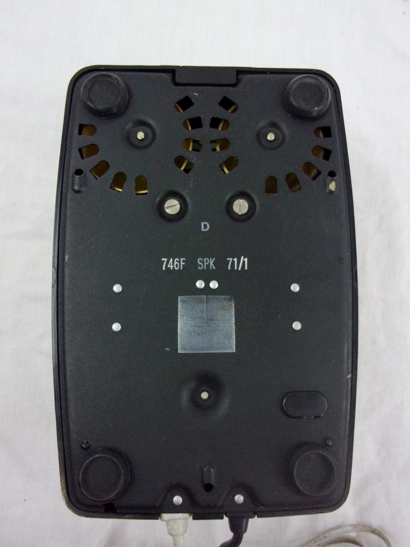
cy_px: 274
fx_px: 442
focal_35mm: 28
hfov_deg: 49.7
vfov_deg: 63.4
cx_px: 205
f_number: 3.9
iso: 365
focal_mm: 5.1
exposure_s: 1/125
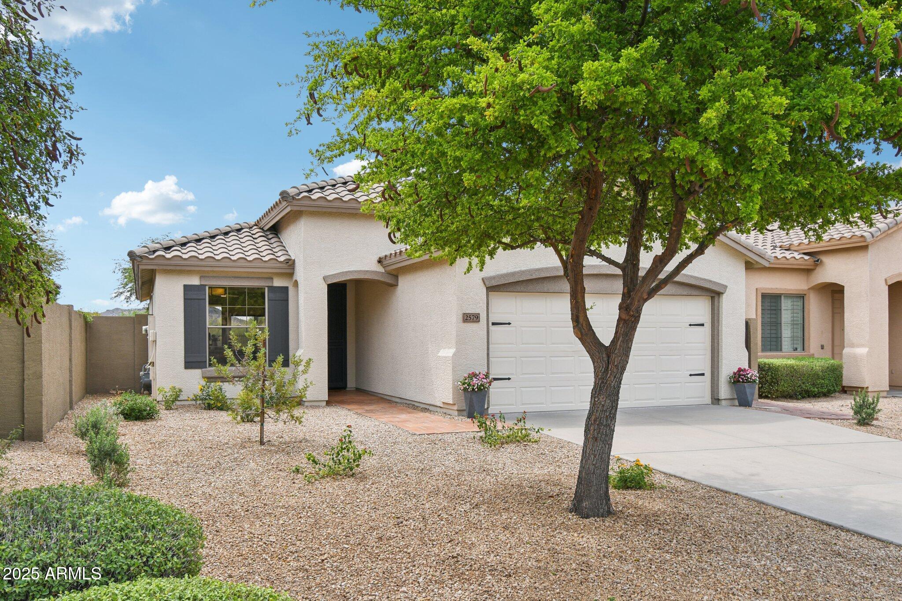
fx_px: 752
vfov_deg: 43.6
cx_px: 451
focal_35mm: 30
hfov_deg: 61.9
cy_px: 300
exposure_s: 1/250
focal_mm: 20
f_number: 8
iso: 100
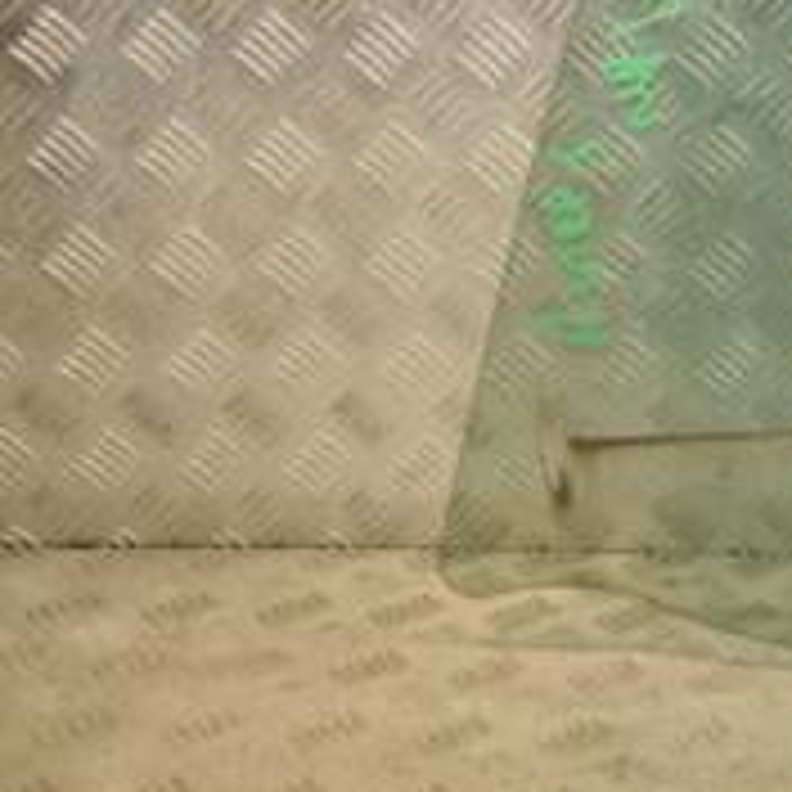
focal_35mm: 91
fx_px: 2367
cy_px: 22
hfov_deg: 16.5
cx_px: 1341
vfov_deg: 18.6
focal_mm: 21
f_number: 5
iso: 800
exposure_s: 1/200
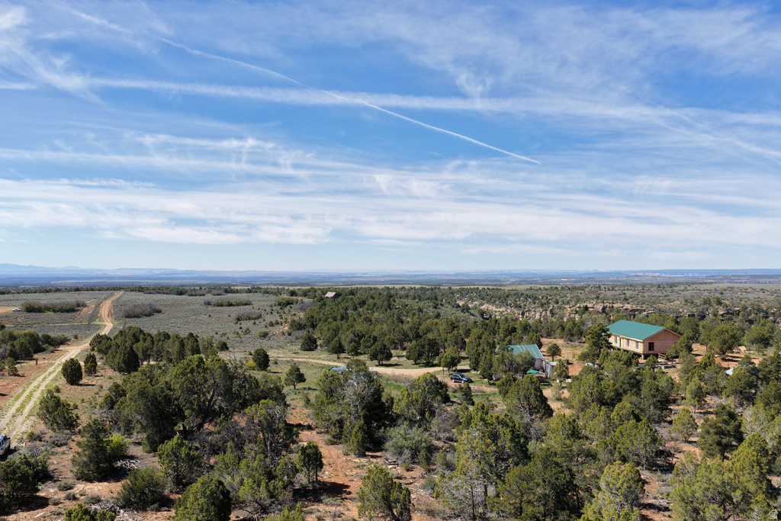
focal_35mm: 28
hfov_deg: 65.5
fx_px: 607
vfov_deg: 46.4
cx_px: 390
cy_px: 260
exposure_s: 1/2000
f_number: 2.8
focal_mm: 14.45
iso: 250
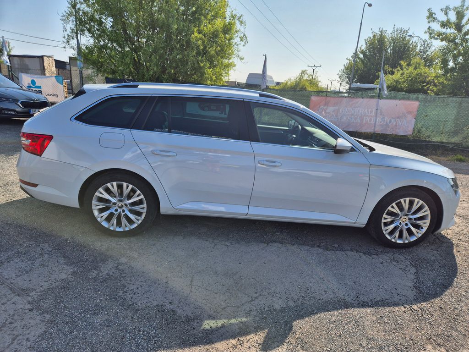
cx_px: 234
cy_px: 176
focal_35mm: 23
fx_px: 312
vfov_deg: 58.9
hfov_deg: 73.9
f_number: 1.8
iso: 25
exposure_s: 1/2904
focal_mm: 5.4
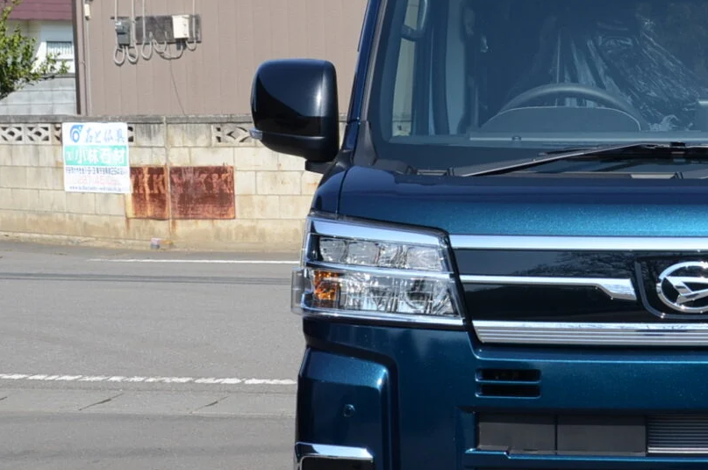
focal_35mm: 89
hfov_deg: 22.3
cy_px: 267
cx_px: 648
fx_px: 1751
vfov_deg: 15.3
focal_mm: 25
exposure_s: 1/320
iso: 100
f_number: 7.1
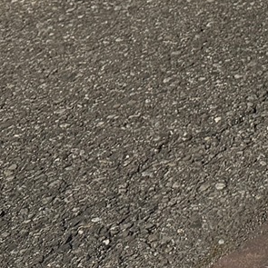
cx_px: 740
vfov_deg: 10.8
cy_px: -310
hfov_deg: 9.8
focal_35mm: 145
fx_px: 1270
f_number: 1.78
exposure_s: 1/12346
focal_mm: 6.76
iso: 64
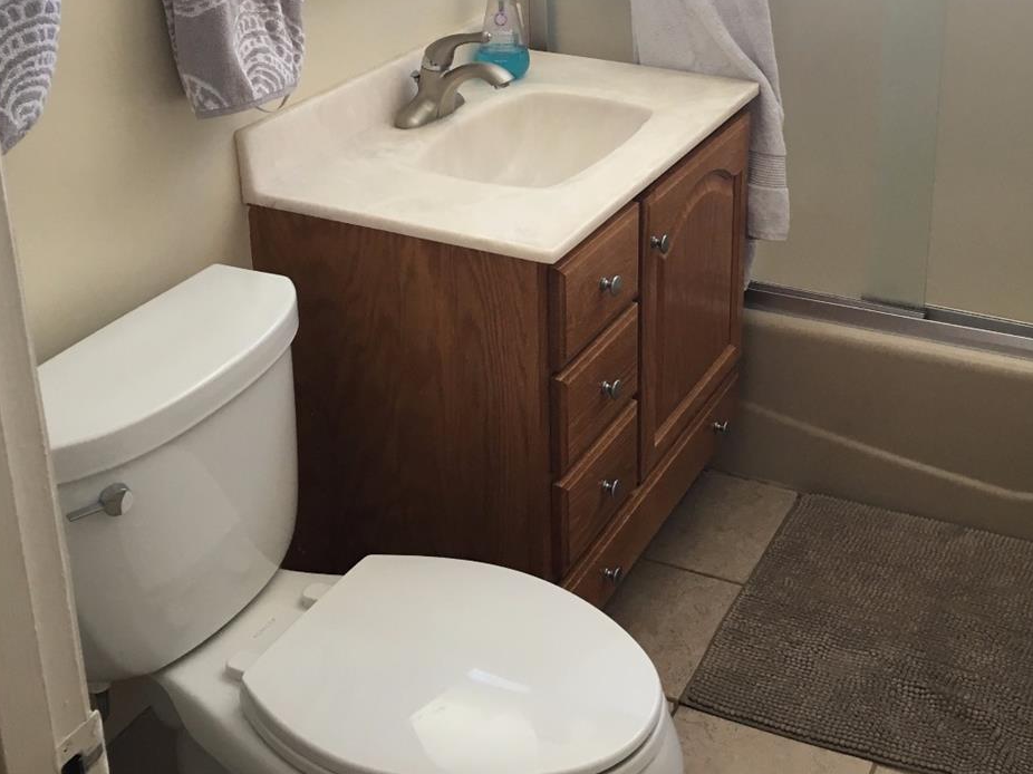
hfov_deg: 40.2
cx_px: 630
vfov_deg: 30.1
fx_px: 1402
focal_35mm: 47
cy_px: 152
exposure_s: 1/30
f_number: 2.2
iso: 80
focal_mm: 4.15
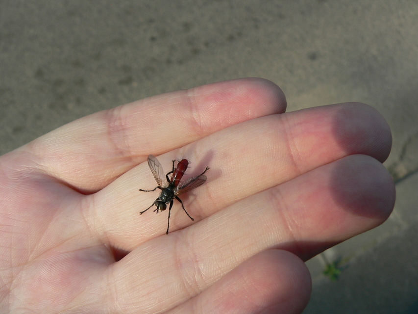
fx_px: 435
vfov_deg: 39.7
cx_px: 209
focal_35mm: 36
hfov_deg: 51.3
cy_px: 157
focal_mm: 6
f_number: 4
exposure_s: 1/400
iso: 80
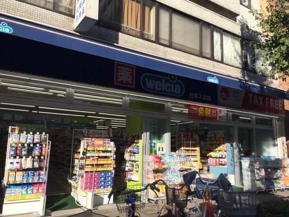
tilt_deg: +11.8
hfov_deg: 61.7
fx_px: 242
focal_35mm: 29
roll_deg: -0.9
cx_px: 144
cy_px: 108
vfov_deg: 48.2
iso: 25
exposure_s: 1/1425
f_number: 2.2
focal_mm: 4.15
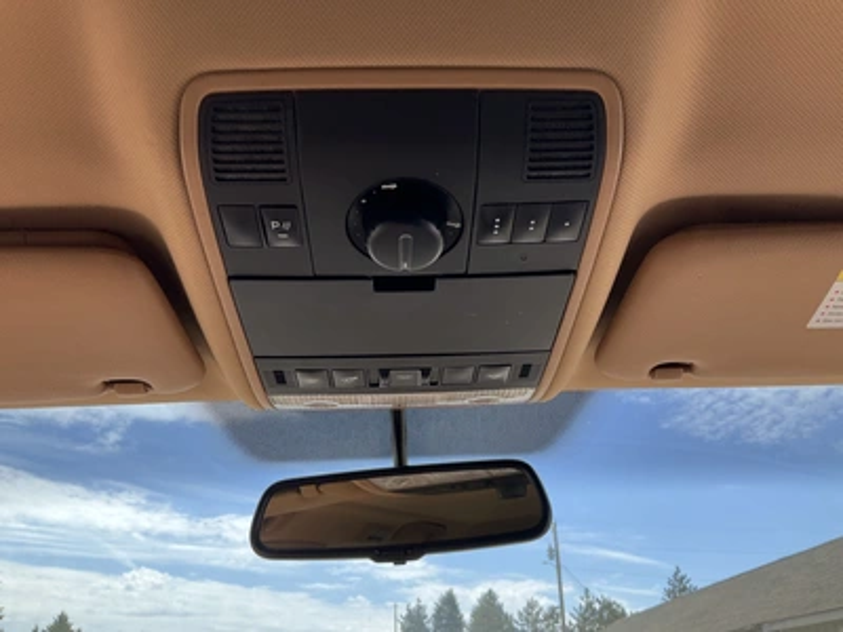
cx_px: 422
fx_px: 706
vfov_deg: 48.2
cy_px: 316
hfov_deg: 61.7
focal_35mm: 29
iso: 25
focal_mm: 3
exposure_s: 1/406
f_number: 1.8
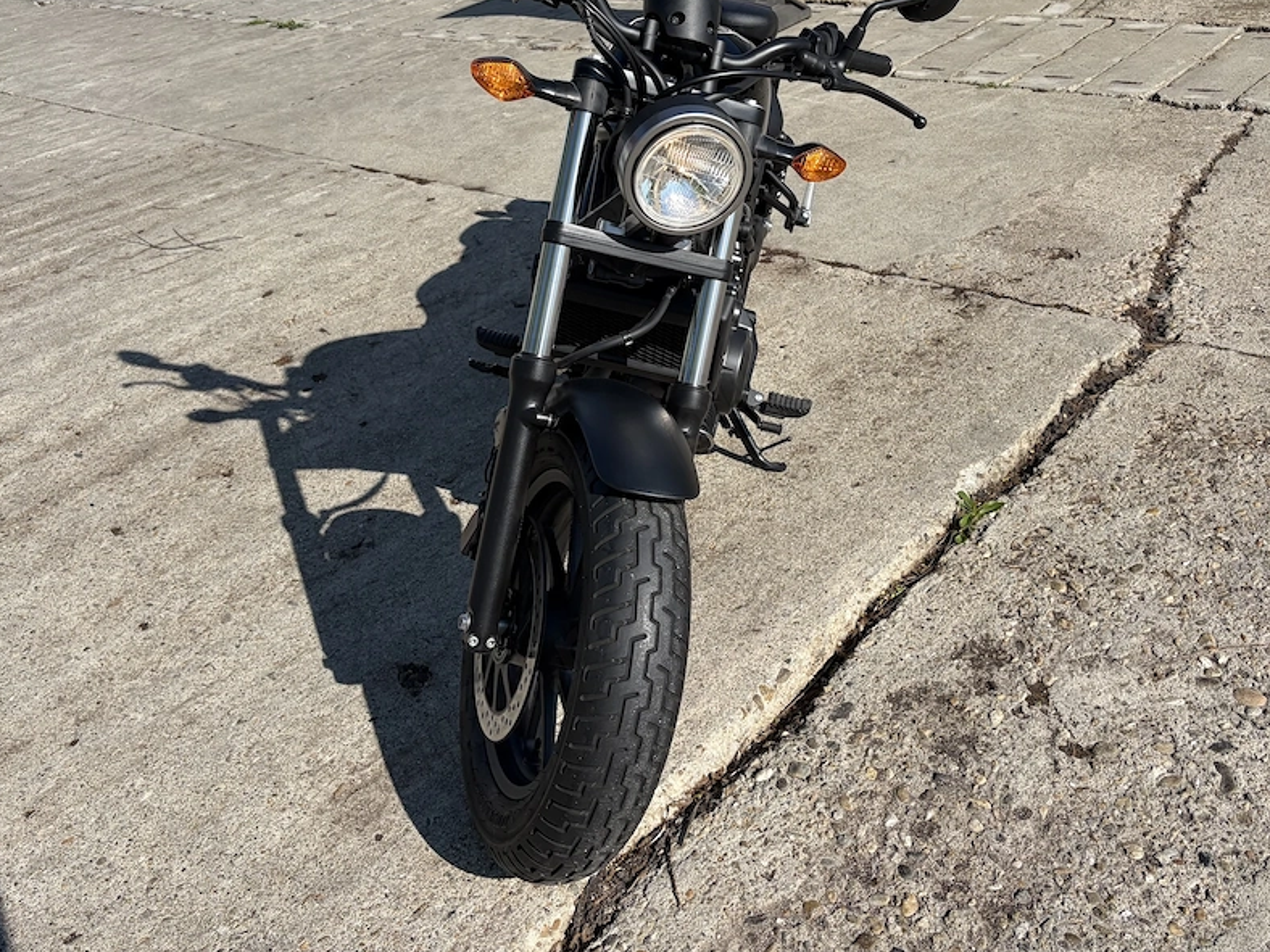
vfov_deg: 42.6
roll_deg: +7.9
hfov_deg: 55.4
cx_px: 645
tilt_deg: -27.1
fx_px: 1211
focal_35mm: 33
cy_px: 351
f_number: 1.6
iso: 50
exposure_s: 1/4329
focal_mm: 5.96
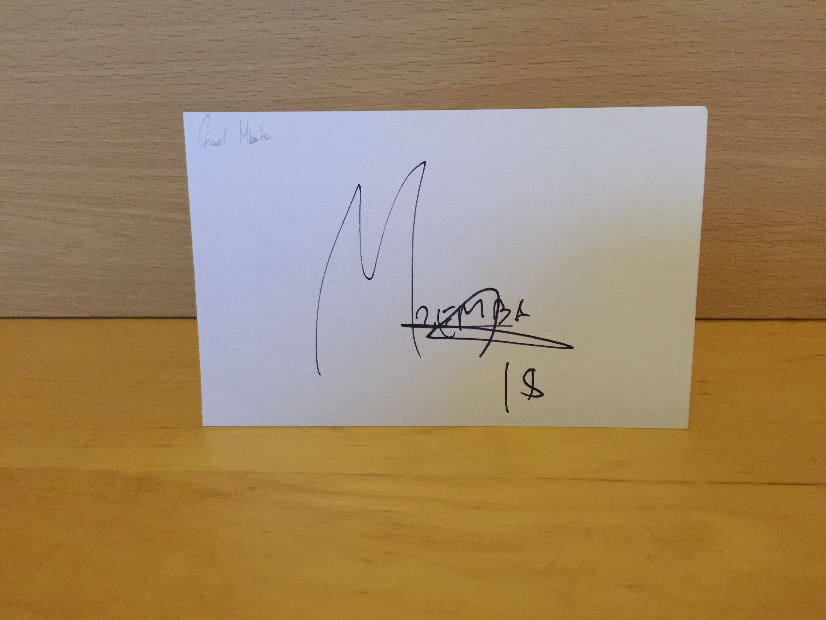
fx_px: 692
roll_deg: -0.2
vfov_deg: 48.2
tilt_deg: -19.8
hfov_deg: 61.7
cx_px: 413
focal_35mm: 29
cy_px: 310
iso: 160
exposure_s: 1/8
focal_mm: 4.15
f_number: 2.2
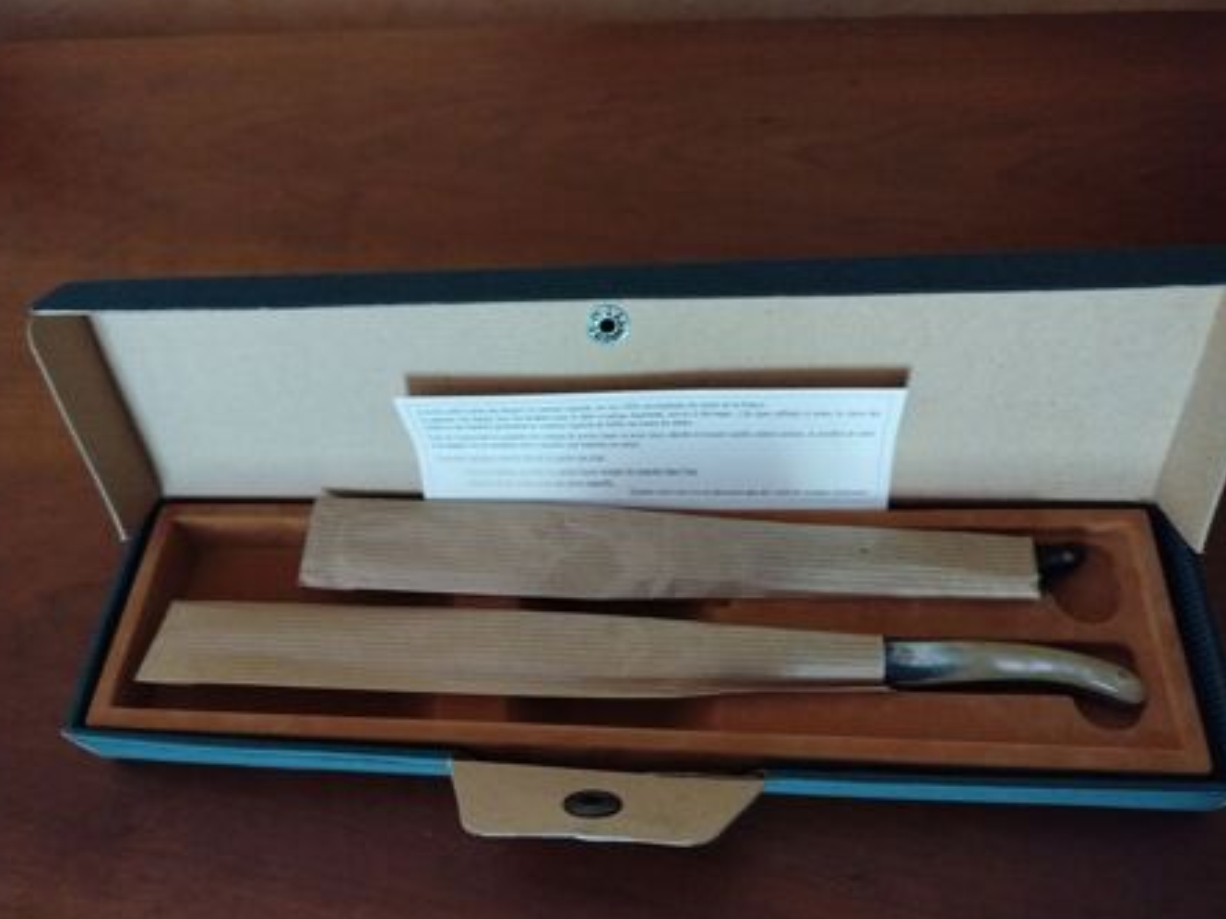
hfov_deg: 67.3
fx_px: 921
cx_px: 587
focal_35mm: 26
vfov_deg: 53.0
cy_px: 468
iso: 1000
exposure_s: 1/17
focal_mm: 5.31
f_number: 1.7
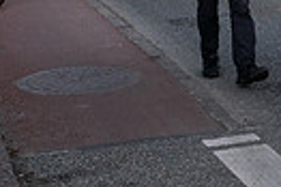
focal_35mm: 142
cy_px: -205
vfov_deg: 9.0
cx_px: 390
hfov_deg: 13.8
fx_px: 1107
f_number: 4
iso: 1600
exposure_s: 1/800
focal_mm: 32
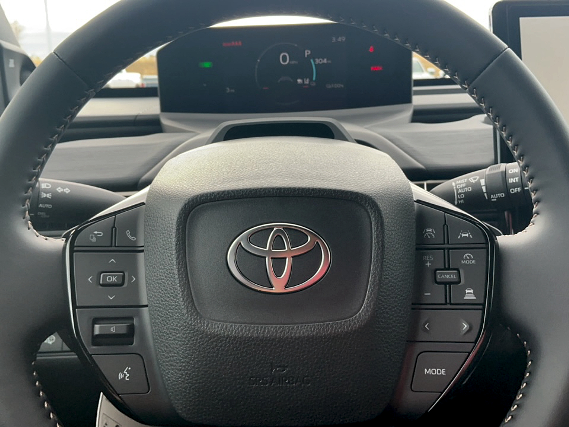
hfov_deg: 60.0
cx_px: 284
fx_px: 493
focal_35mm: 30
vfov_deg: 46.8
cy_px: 214
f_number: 1.8
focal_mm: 3
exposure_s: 1/120
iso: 25
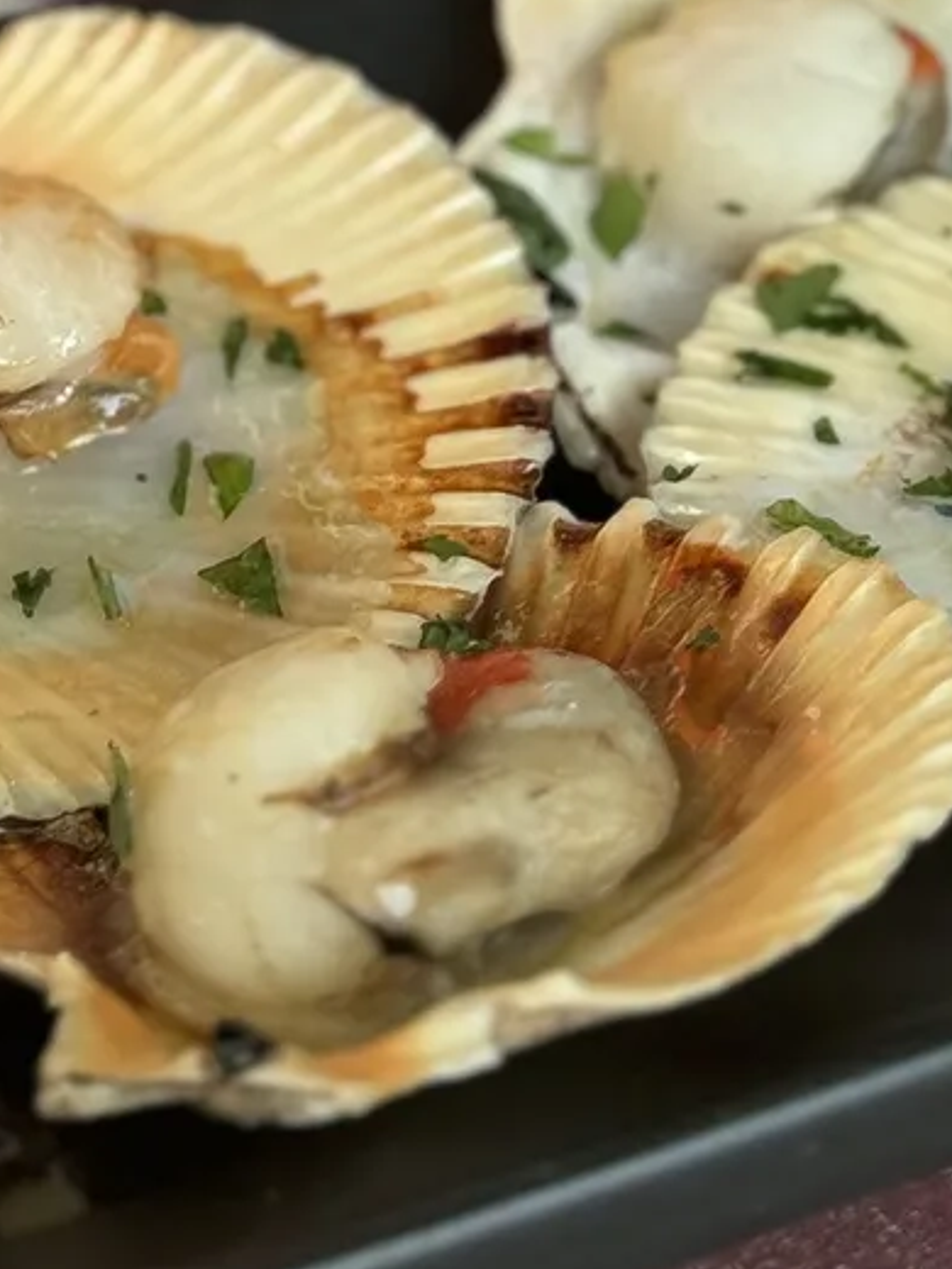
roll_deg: +0.5
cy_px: -425
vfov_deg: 11.6
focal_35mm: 166
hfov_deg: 8.9
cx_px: 269
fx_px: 6087
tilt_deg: -28.8
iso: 64
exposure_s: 1/1339
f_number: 1.78
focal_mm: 6.86
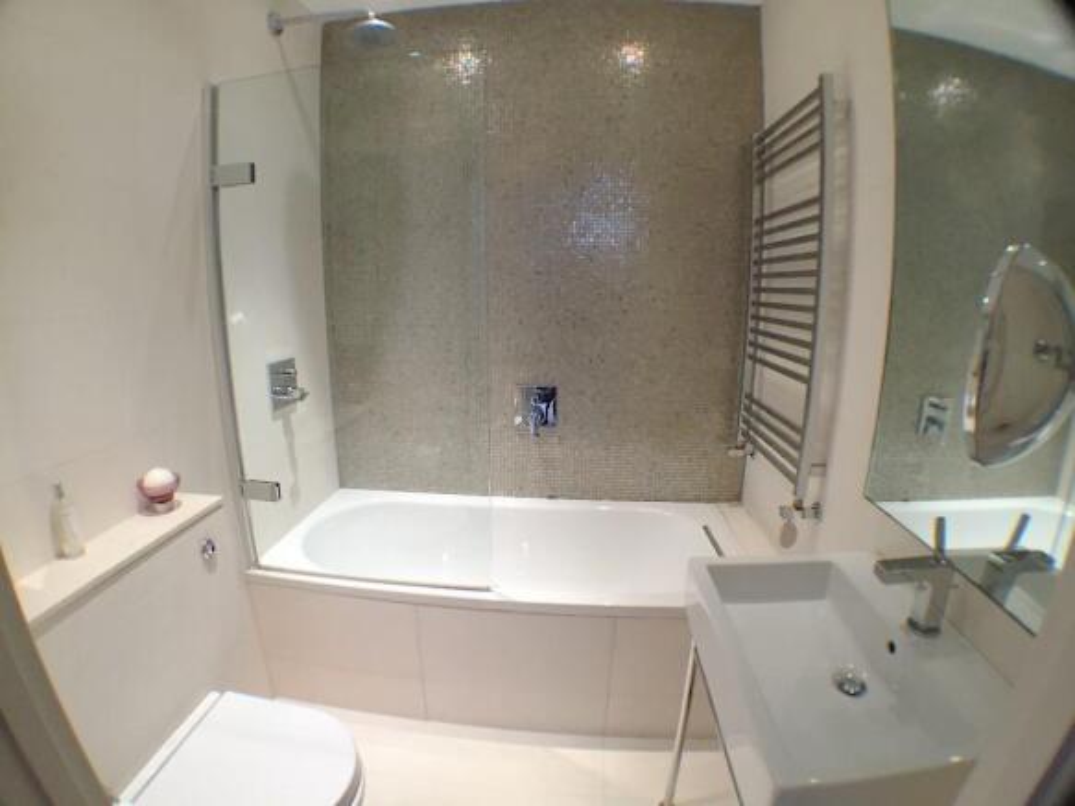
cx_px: 538
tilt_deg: -13.6
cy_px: 403
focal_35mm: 29
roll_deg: -0.3
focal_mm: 4.15
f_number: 2.2
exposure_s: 1/33
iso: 125
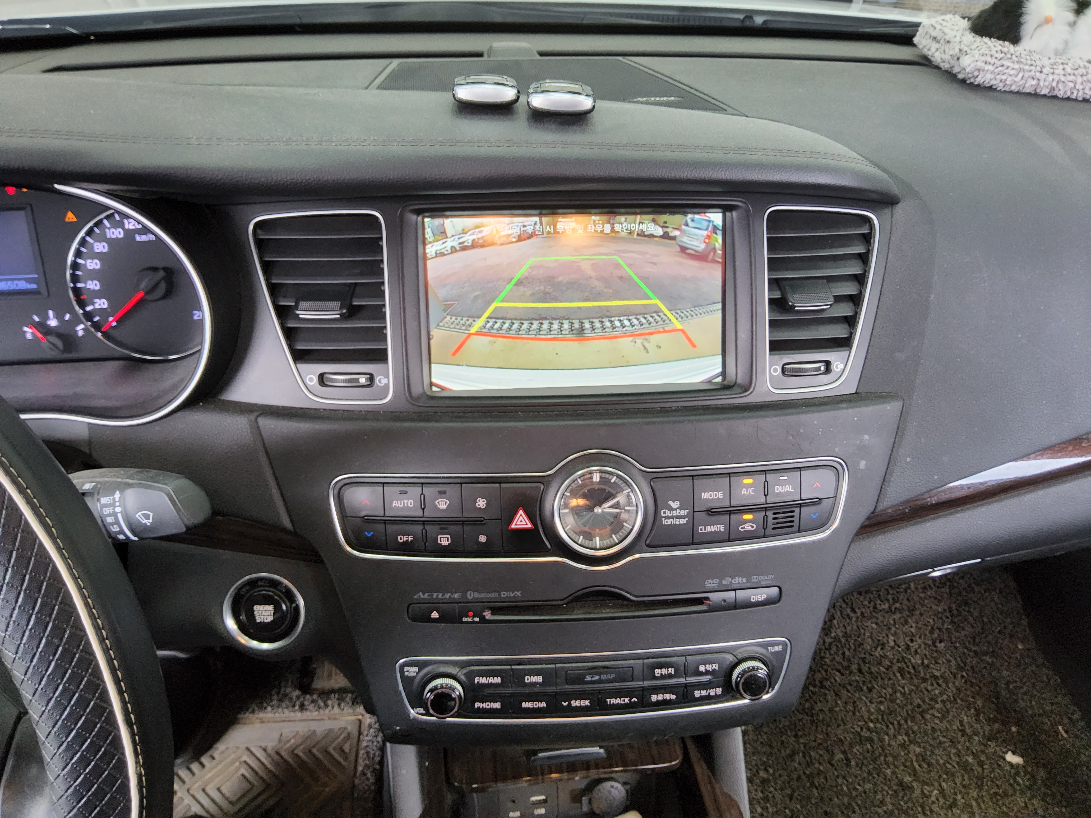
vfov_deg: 54.9
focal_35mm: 25
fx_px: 788
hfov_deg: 69.4
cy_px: 409
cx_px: 546
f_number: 2
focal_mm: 3.08
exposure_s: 1/120
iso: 500
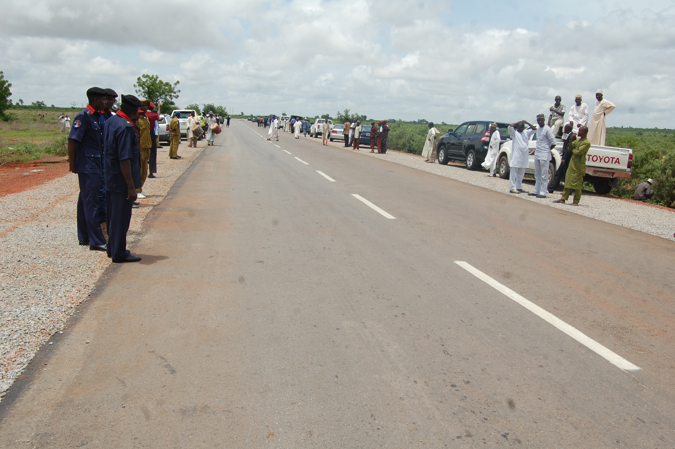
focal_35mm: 36
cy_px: 224
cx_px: 338
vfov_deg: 36.8
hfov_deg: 53.2
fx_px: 674
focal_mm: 24
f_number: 10
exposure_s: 1/400
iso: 200
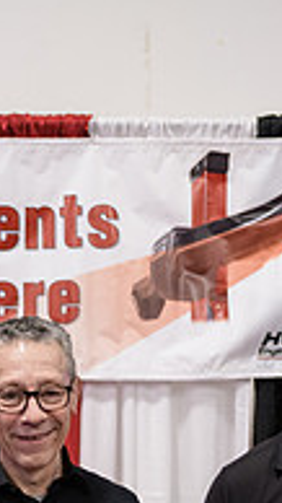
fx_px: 1503
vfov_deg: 18.5
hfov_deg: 10.6
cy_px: 489
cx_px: -16
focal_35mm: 113
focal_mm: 36
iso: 1000
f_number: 3.2
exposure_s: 1/125
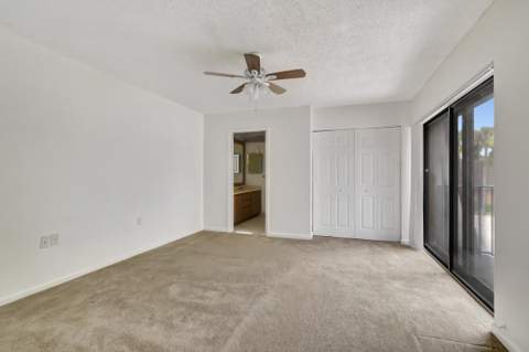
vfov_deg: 77.2
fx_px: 220
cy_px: 176
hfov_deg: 100.4
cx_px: 264
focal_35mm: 15
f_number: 8
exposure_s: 1/15
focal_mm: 10
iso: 2800
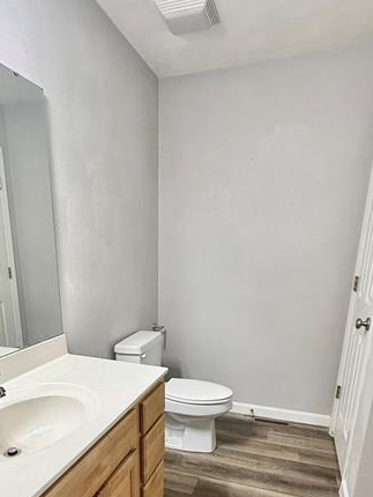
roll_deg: -1.1
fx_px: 359
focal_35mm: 25
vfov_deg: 66.2
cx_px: 155
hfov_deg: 54.6
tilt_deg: -16.3
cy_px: 356
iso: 320
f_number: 2.2
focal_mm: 2.22
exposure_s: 1/120
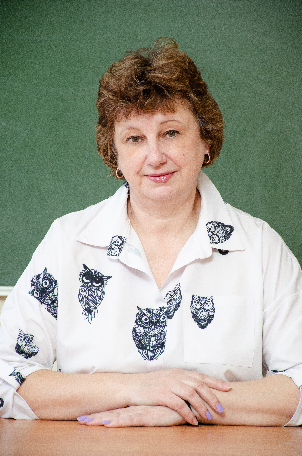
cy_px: 228
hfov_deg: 7.9
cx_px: 151
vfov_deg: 11.8
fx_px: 2199
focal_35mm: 174
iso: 500
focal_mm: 116
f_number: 5.6
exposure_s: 1/200
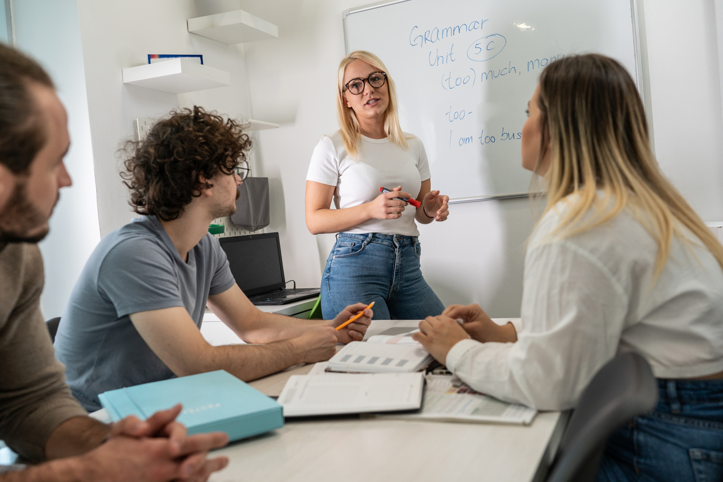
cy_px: 241
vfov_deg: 37.8
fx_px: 703
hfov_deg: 54.4
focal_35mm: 35
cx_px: 362
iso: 200
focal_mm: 35
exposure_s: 1/250
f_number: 3.2
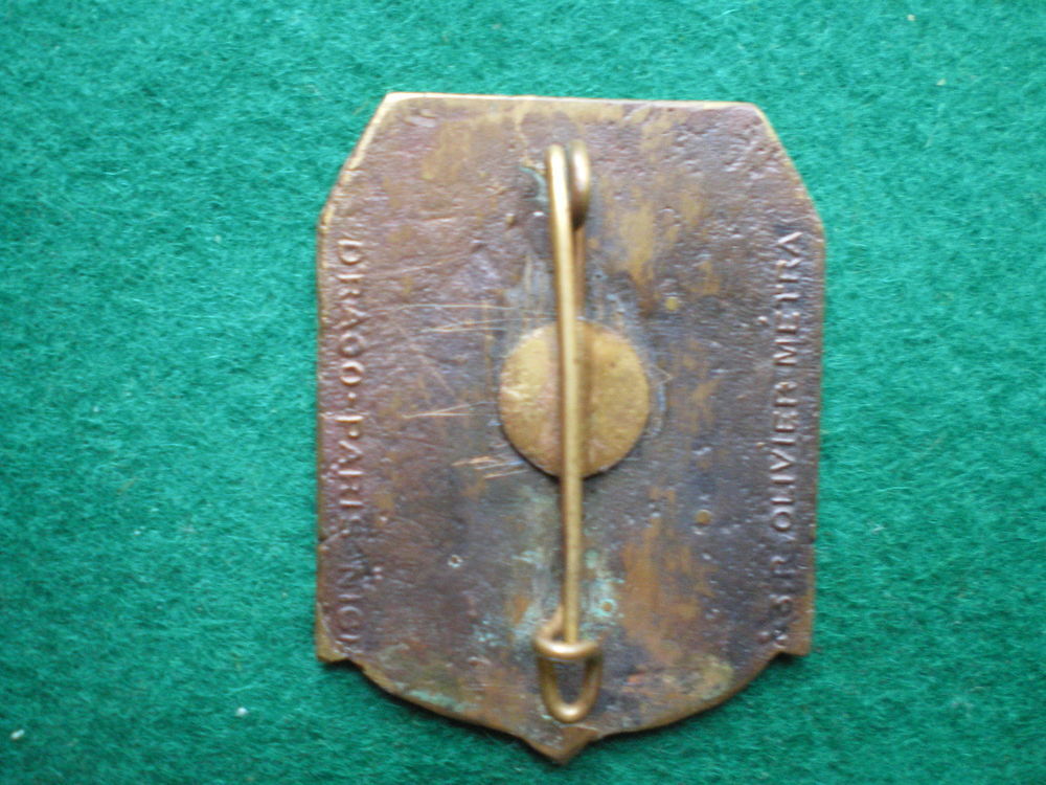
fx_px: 1148
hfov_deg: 49.0
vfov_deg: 37.7
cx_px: 523
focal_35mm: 38
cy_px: 392
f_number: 3.1
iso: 400
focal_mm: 6.3
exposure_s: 1/13
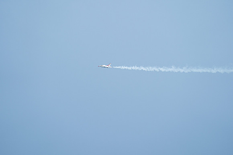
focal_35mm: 400
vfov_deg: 3.4
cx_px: 116
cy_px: 78
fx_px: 2589
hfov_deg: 5.2
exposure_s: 1/1600
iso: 800
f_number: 10
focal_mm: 400
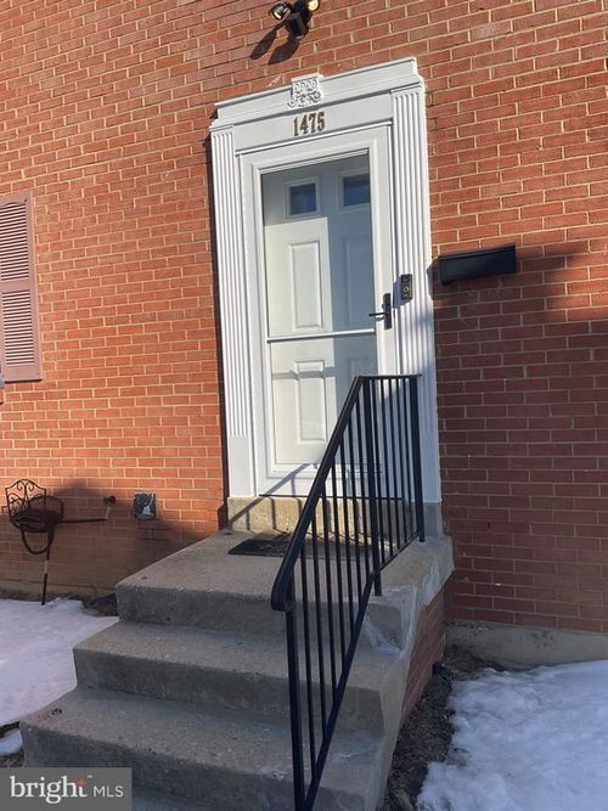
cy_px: 406
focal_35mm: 29
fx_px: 679
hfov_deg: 48.2
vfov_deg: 61.7
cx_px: 304
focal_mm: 3
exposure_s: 1/2959
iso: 16
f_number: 1.8
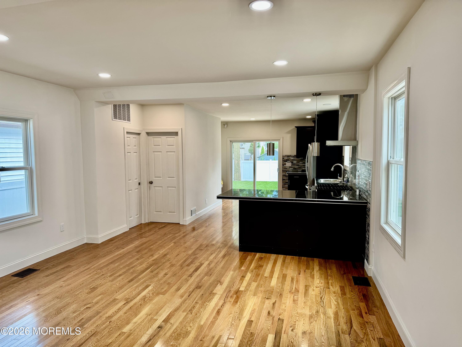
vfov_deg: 56.8
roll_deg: +0.4
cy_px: 174
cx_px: 231
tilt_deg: -5.6
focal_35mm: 24
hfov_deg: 71.6
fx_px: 320
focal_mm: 6.76
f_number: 1.78
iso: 125
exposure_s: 1/120
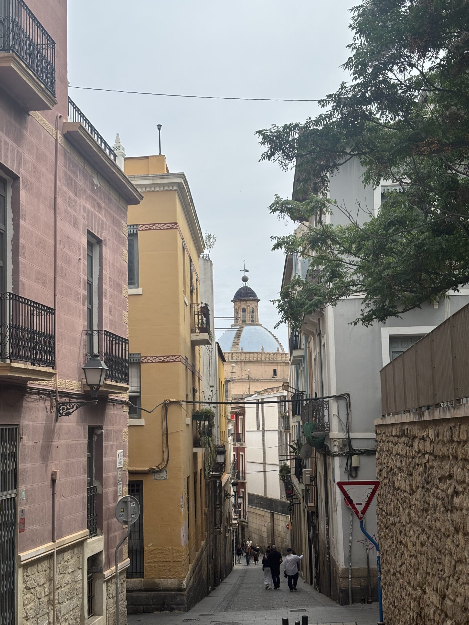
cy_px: 312
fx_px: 939
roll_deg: +1.4
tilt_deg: +6.7
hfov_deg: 28.0
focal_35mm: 52
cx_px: 234
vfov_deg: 36.8
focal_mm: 5.96
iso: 32
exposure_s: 1/3937
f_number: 1.6
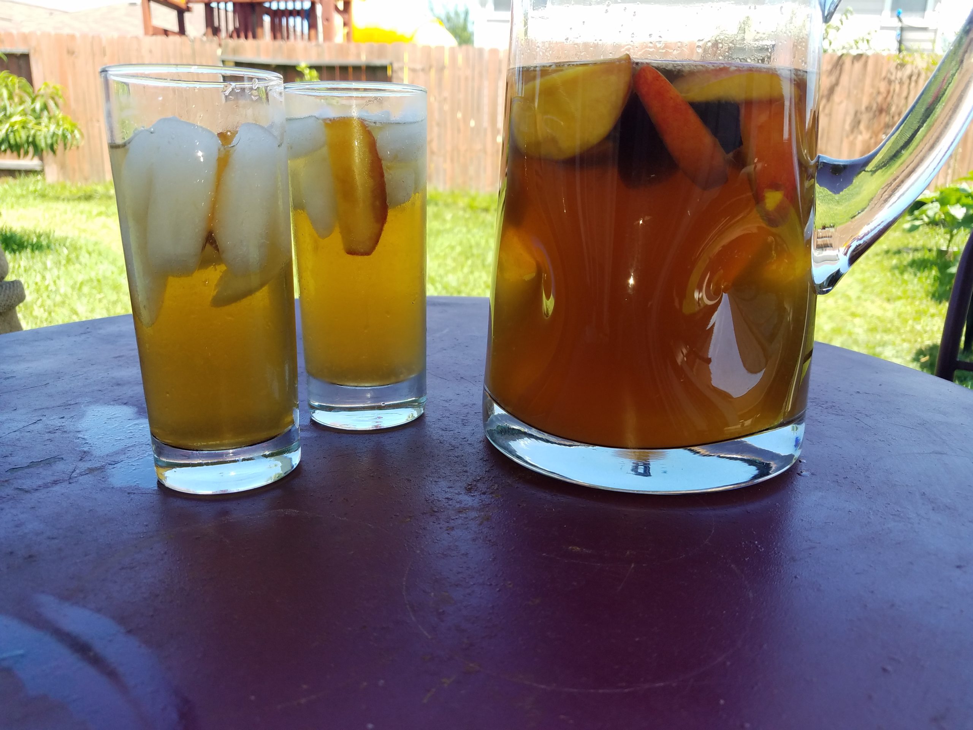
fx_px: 731
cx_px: 486
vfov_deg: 53.1
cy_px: 365
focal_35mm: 26
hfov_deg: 67.3
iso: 50
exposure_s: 1/505
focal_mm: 4.2
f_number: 1.7
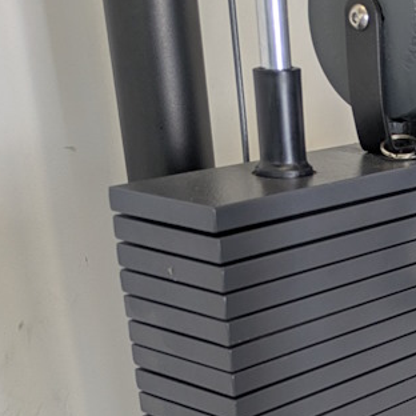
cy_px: 592
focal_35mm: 85
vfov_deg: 18.5
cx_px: 466
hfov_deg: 19.5
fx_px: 1156
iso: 88
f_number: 1.89
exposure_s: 1/25
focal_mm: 5.43
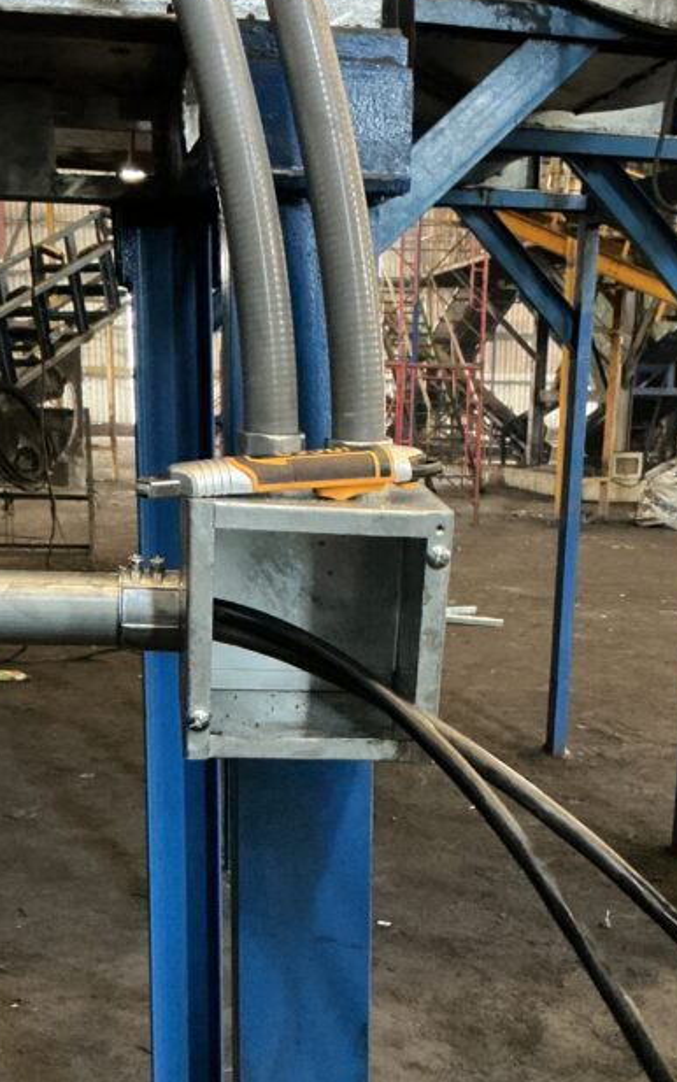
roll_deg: -0.2
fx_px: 1505
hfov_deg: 25.4
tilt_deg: -14.1
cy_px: 787
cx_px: 365
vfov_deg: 38.7
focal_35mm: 51
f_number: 1.8
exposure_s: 1/25
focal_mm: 3
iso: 640
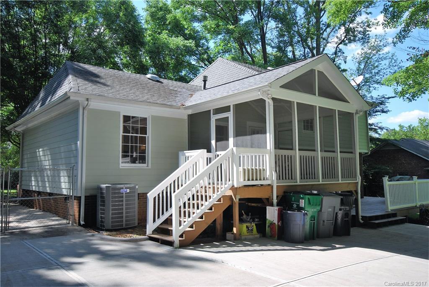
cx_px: 214
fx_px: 358
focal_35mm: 30
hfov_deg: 61.9
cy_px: 144
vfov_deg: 43.7
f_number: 5.6
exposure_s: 1/125
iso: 100
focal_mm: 20
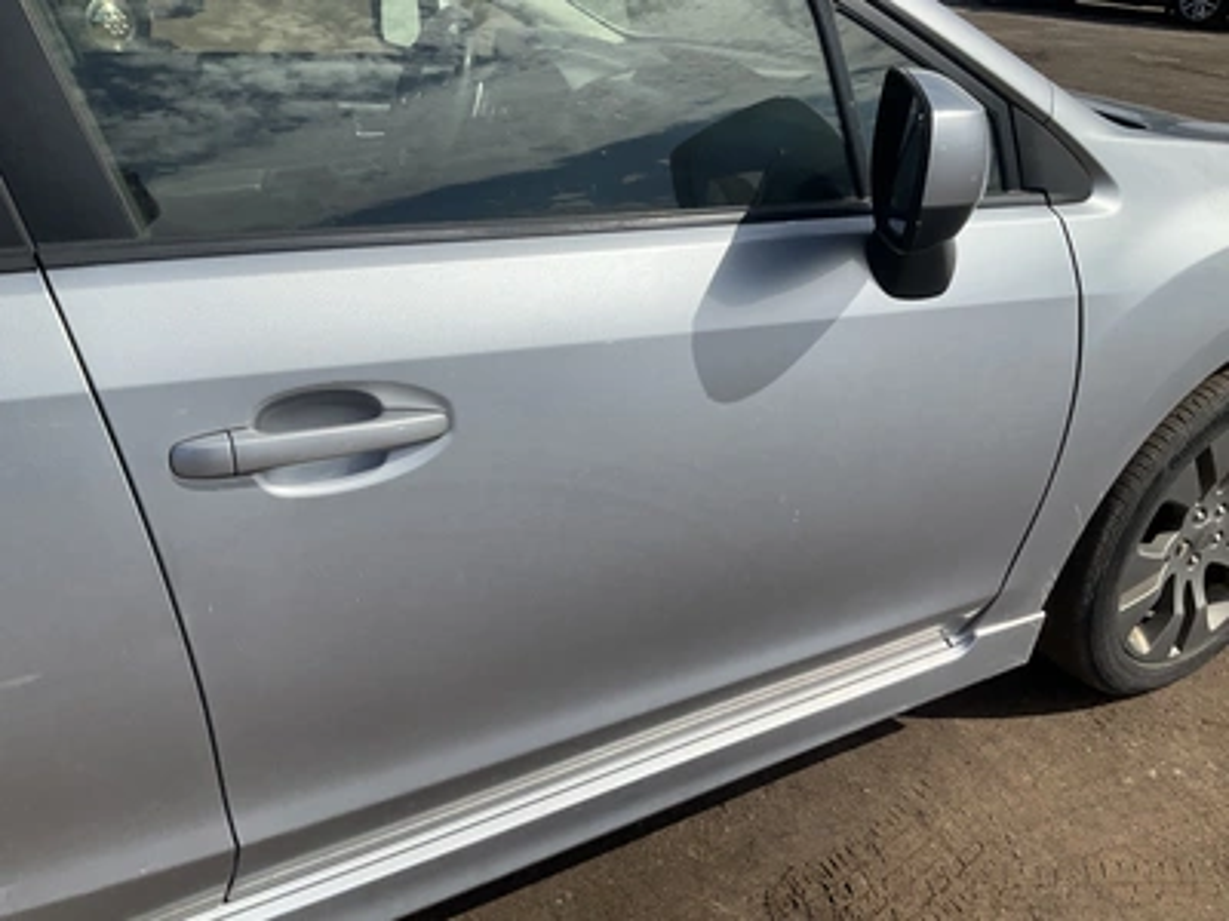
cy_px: 460
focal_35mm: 29
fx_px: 1030
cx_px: 614
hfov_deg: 61.7
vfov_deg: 48.2
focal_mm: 3
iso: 25
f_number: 1.8
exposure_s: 1/3125
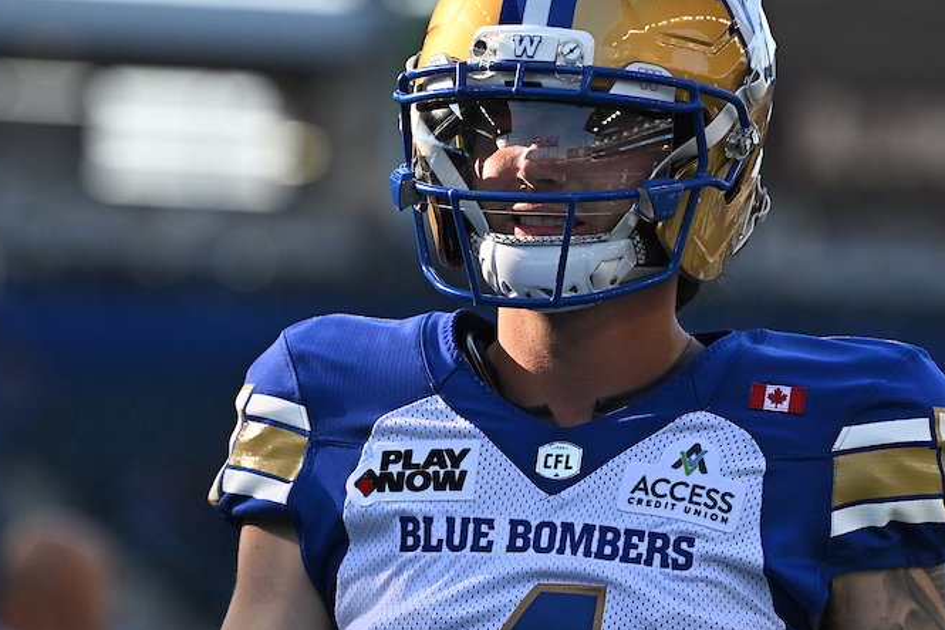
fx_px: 9473
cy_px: 272
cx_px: 378
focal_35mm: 361
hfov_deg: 5.7
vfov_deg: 3.8
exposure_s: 1/3200
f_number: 4
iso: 640
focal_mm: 200
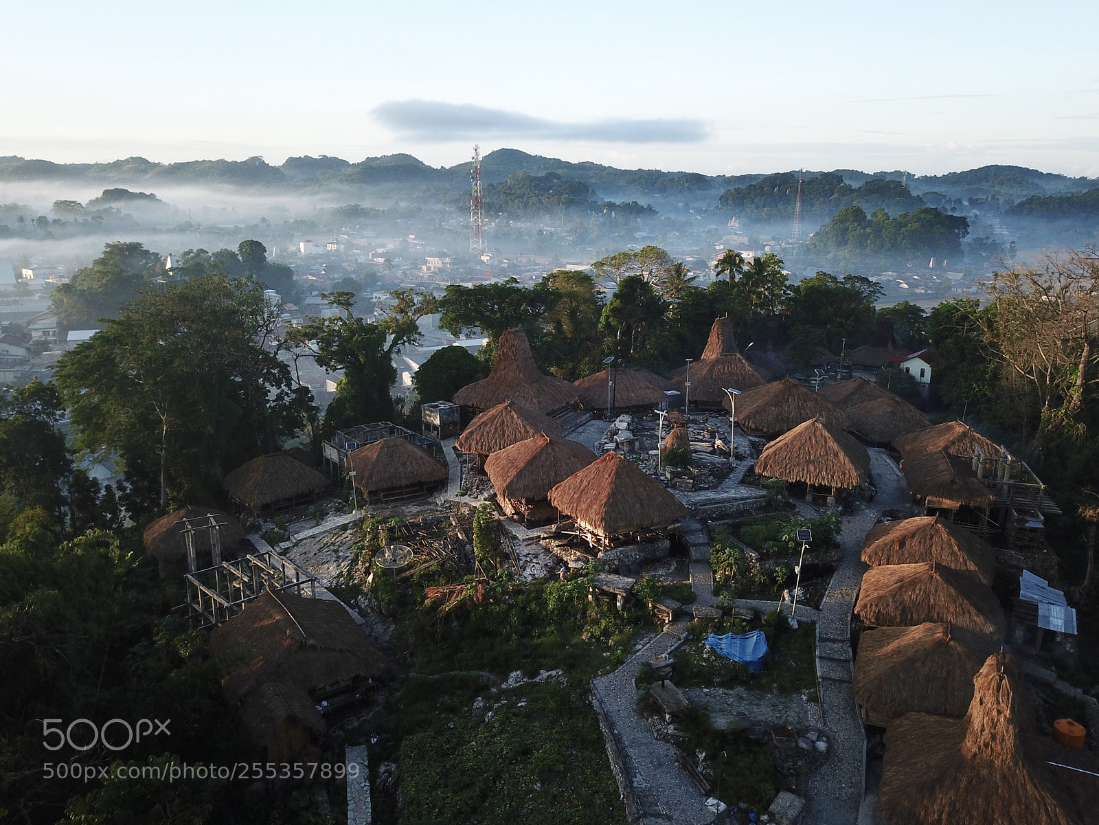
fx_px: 826
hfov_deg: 67.3
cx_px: 550
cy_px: 412
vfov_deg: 53.1
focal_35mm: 26
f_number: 2.2
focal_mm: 4.73
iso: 100
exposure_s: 1/266
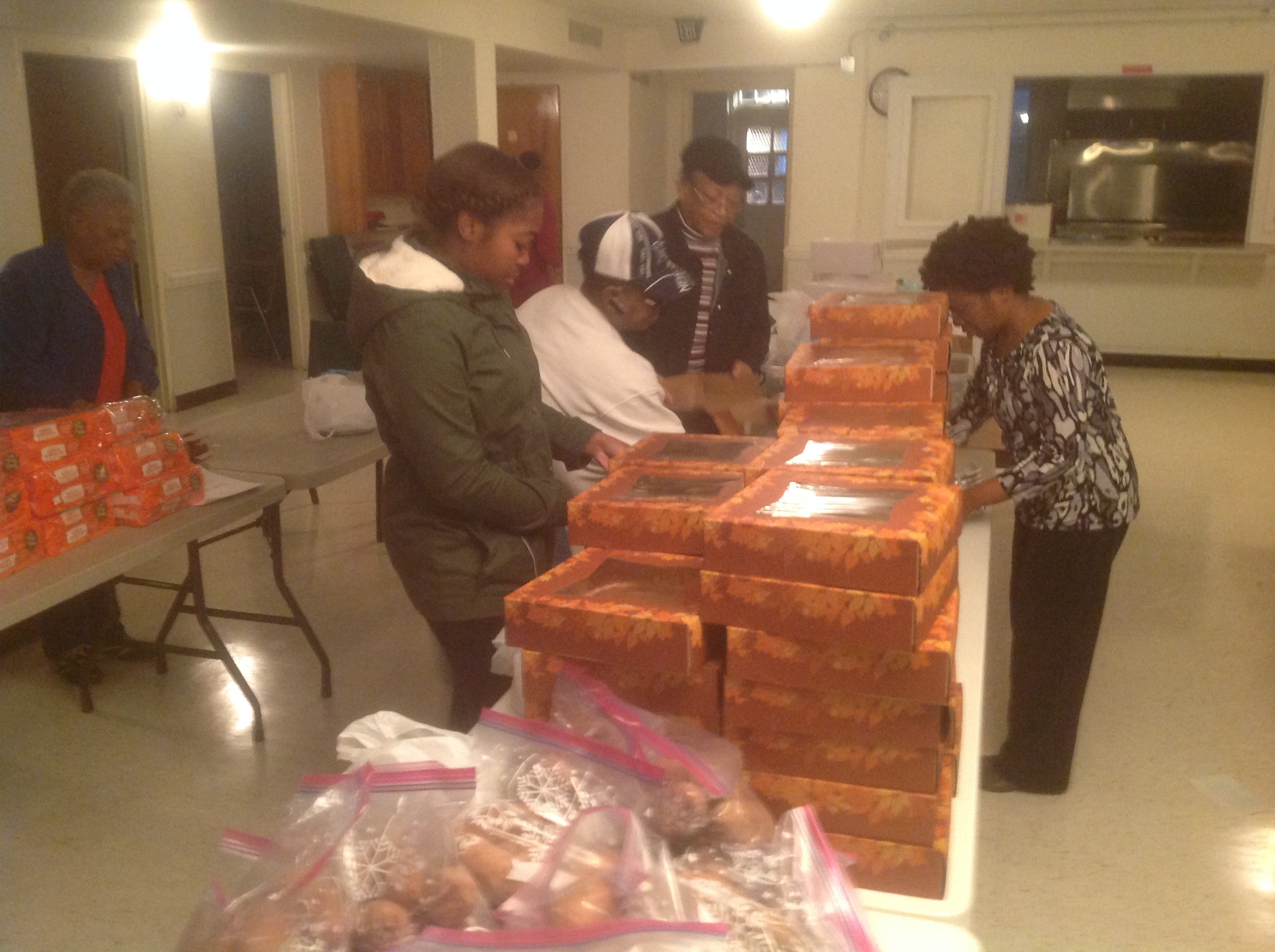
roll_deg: -1.7
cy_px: 476
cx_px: 638
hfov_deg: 52.7
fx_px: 1287
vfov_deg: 40.6
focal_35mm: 35
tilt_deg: -13.5
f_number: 2.4
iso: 320
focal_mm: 4.28
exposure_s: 1/15
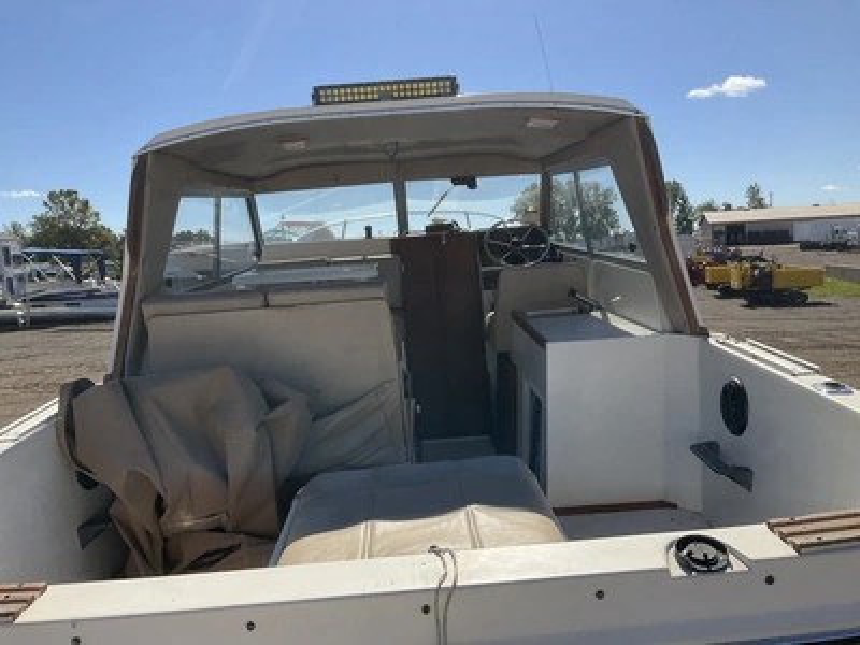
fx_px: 720
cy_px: 322
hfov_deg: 61.7
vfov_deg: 48.2
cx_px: 430
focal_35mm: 29
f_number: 1.8
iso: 25
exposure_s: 1/2427
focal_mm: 3
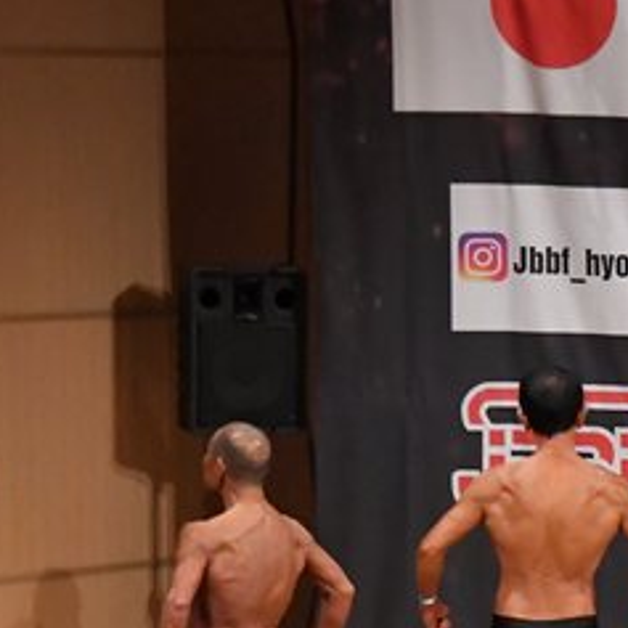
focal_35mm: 375
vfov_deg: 4.7
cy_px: 509
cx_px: 923
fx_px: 7697
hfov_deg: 4.6
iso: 7200
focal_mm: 90
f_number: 5.6
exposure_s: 1/400
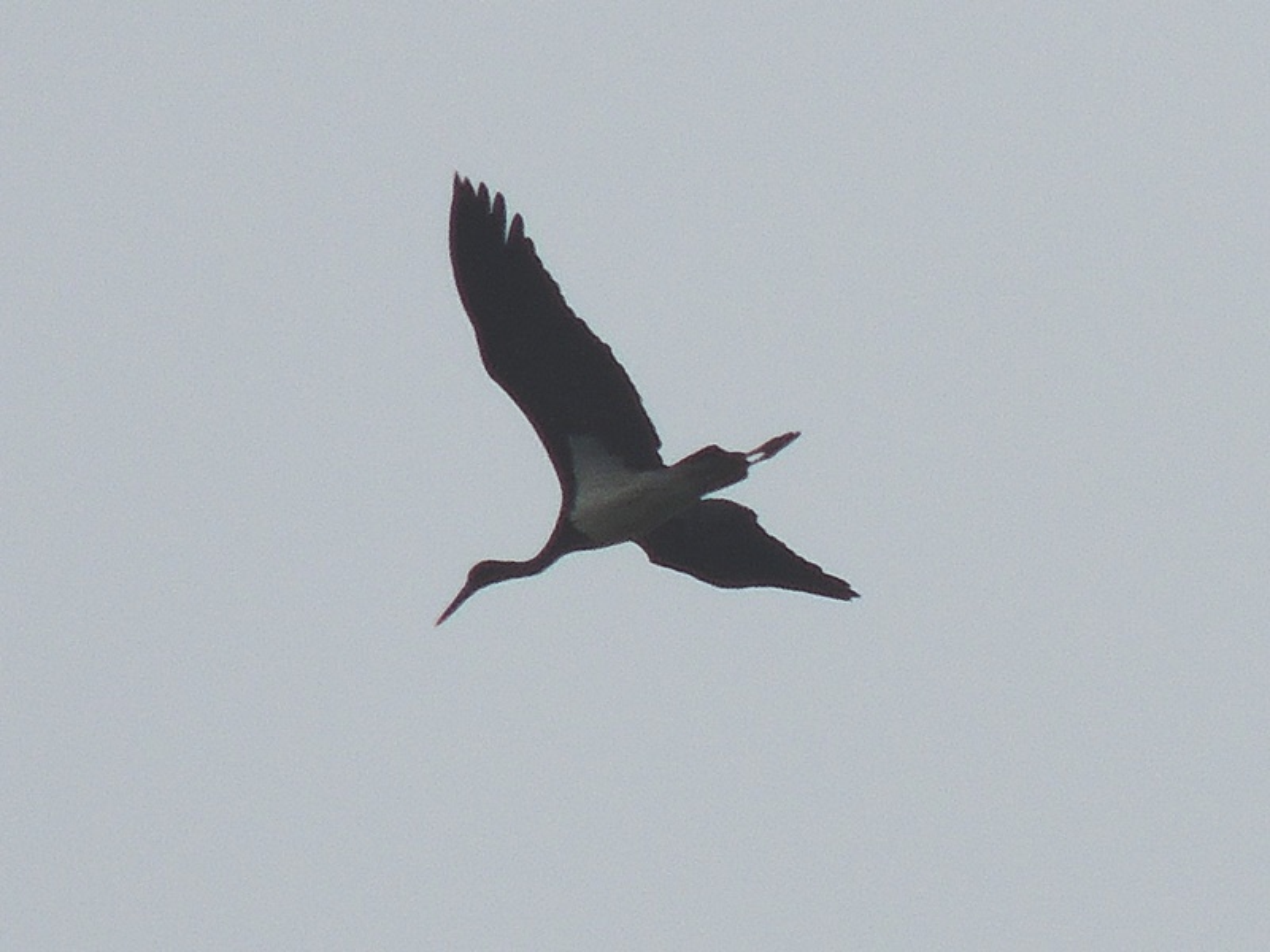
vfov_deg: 1.7
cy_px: 476
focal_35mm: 900
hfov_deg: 2.2
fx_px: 33019
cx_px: 635
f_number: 5.5
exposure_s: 1/800
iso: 100
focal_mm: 160.5
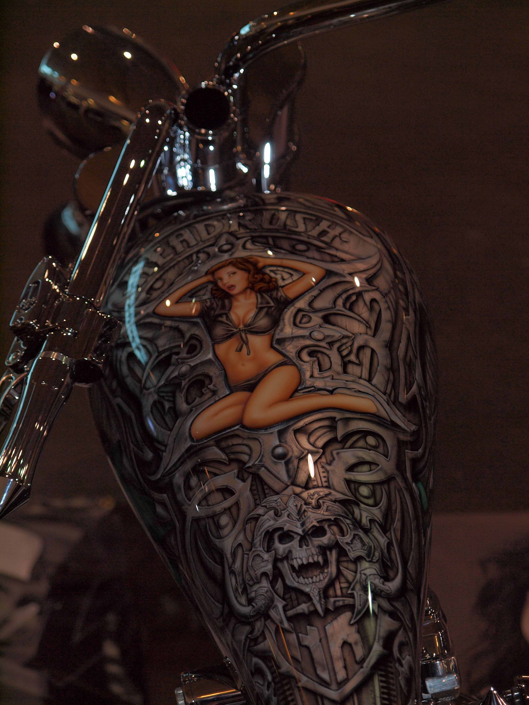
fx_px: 2201
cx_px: 264
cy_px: 352
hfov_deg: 13.7
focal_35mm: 108
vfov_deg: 18.2
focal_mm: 54
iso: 200
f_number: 3.5
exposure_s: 1/100
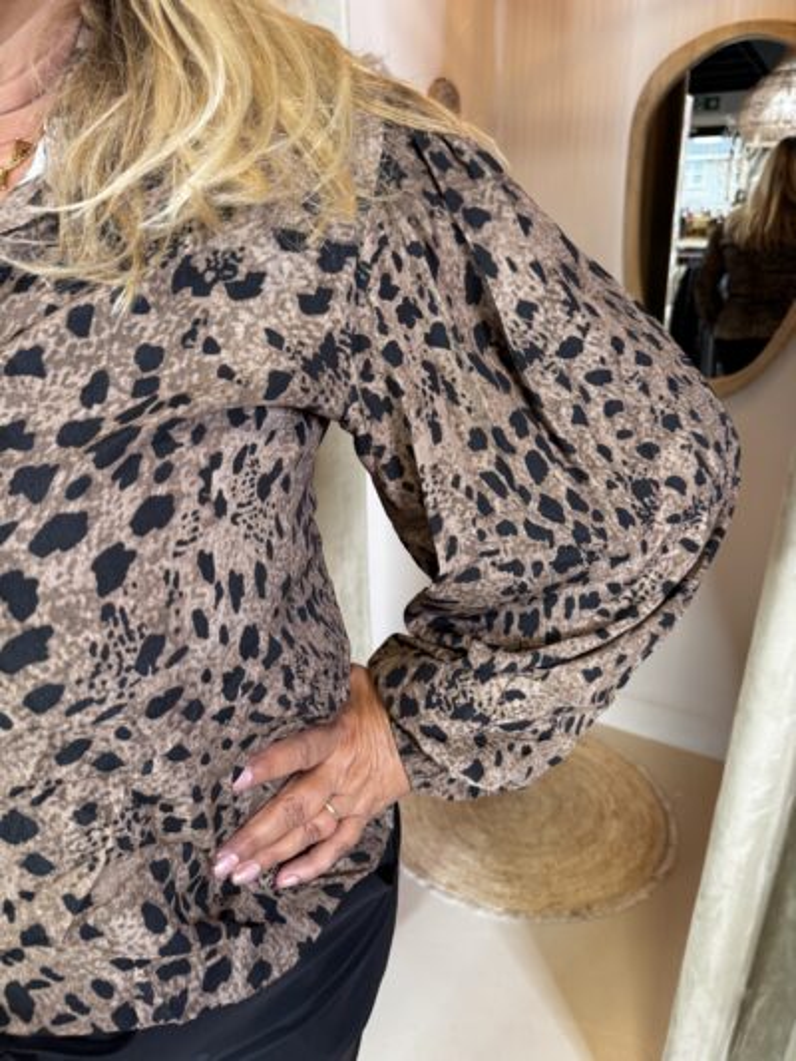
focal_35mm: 24
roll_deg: +0.3
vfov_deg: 71.6
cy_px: 530
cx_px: 398
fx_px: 736
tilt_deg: -22.6
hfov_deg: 56.8
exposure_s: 1/51
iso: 200
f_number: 1.78
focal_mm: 6.76
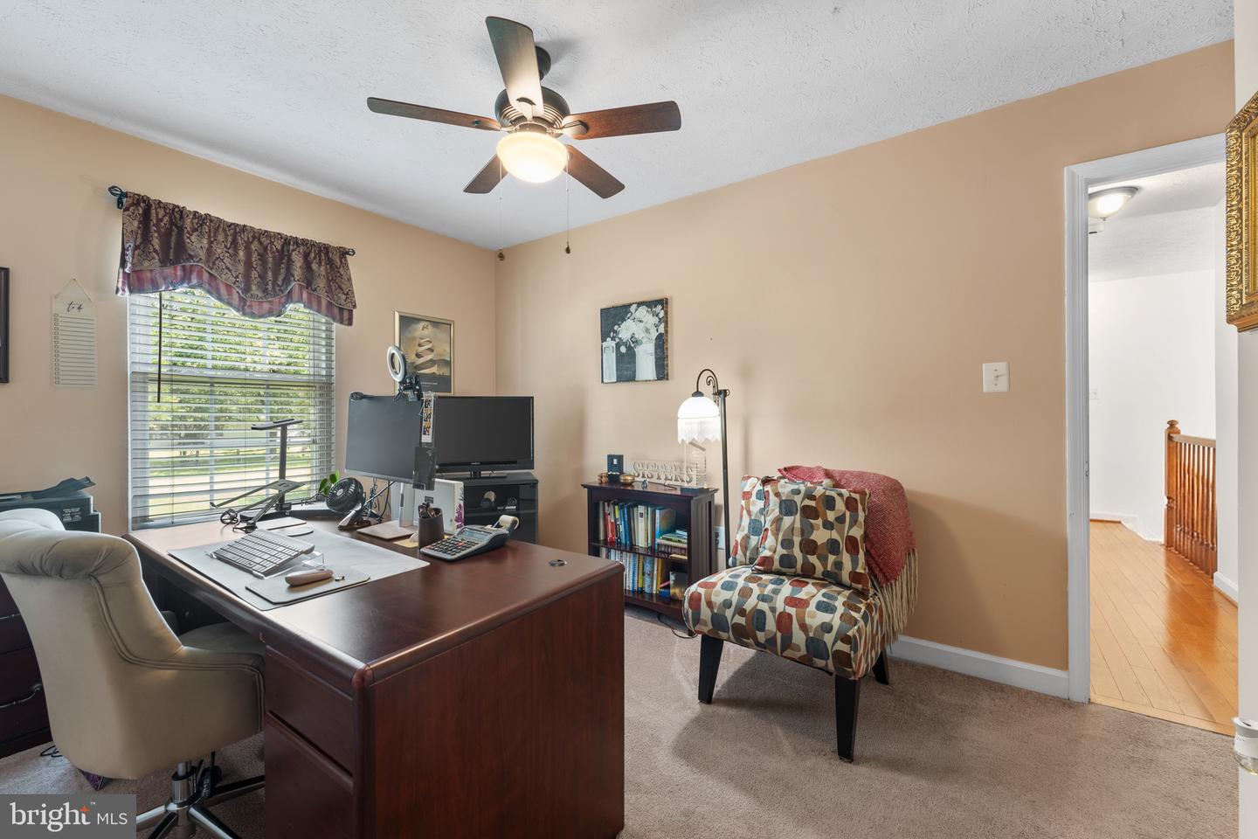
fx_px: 489
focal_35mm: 14
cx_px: 629
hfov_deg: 104.3
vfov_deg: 81.2
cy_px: 420
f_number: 8
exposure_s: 1/1.67
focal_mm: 14
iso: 100
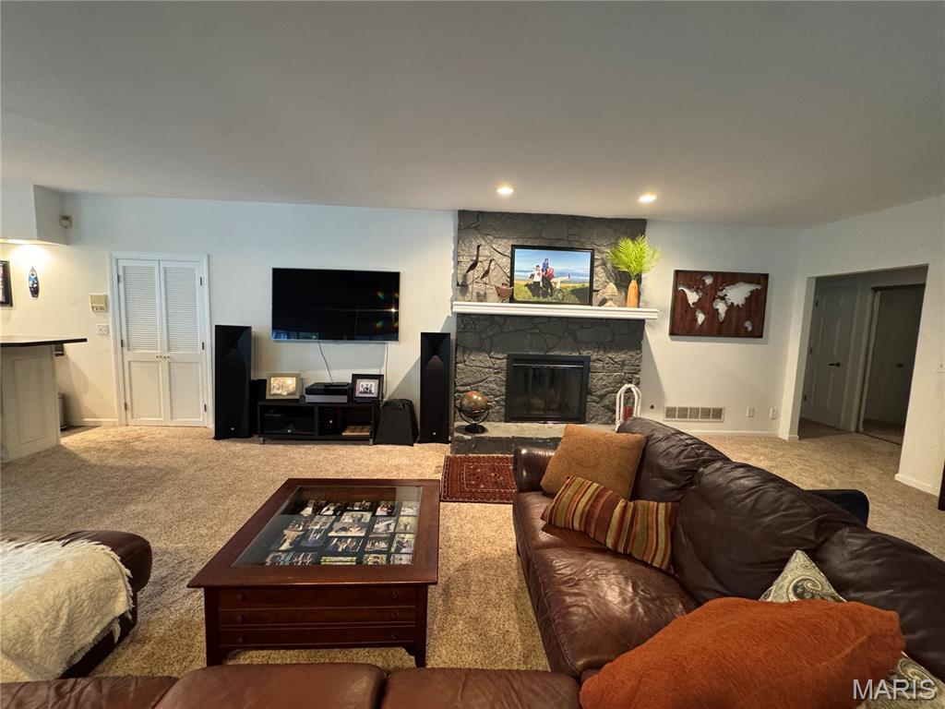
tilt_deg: -6.4
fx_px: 382
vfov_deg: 85.7
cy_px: 354
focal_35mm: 14
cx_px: 472
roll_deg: -1.8
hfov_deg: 102.1
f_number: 2.2
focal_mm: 2.22
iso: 800
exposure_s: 1/60
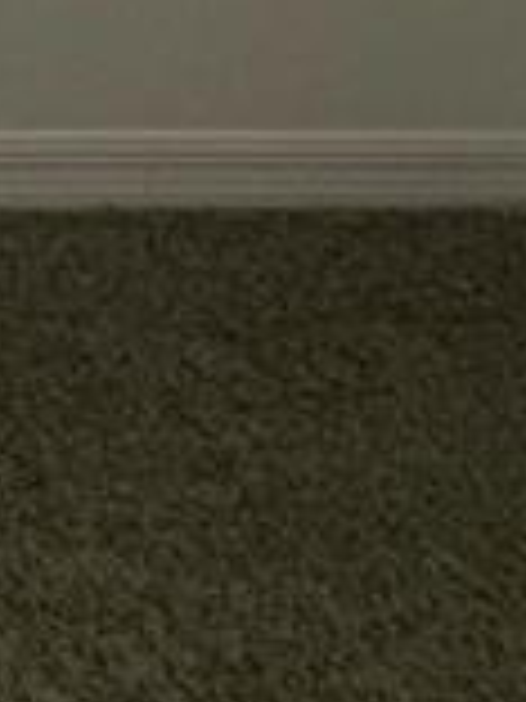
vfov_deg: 15.1
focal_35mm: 108
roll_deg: -1.7
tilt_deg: -14.7
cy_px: -666
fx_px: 2188
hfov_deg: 9.9
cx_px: -1106
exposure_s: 1/120
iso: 200
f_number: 2.2
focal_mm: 2.22
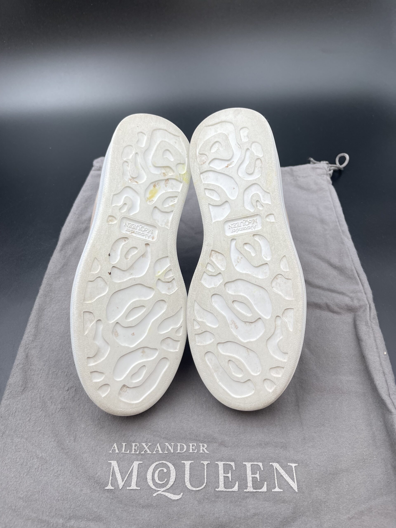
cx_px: 198
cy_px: 264
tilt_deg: -51.6
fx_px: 397
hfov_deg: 53.1
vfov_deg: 67.3
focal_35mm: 26
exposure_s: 1/316
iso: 32
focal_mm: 5.1
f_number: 1.6
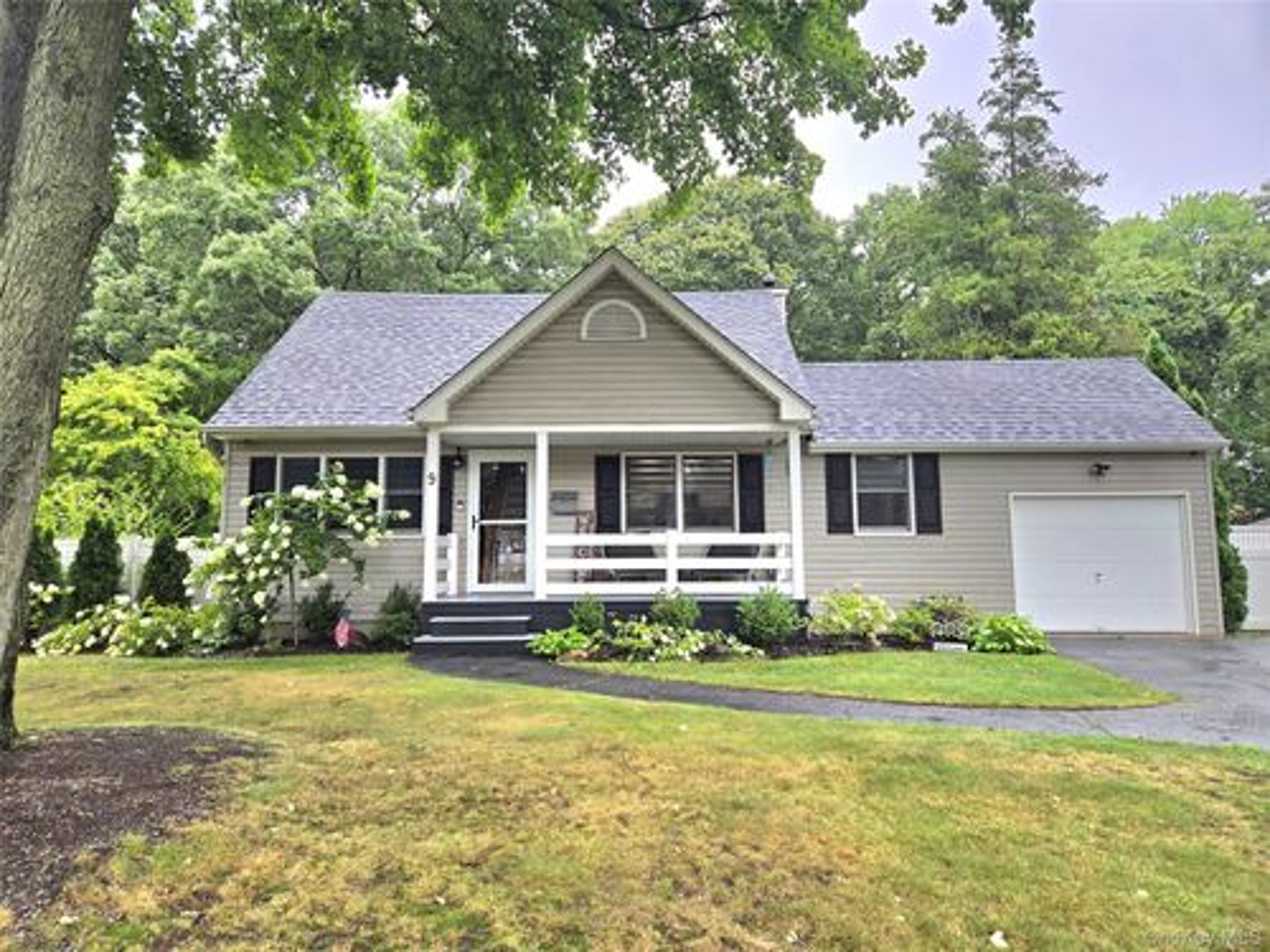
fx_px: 844
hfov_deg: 73.9
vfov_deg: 58.9
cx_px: 635
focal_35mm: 23
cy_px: 476
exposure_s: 1/476
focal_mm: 5.4
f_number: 1.8
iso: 25
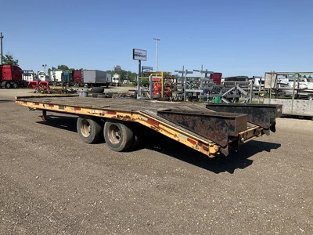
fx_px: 262
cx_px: 156
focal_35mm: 29
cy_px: 118
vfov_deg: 48.2
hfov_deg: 61.7
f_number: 1.8
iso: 25
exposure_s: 1/2058
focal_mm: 3
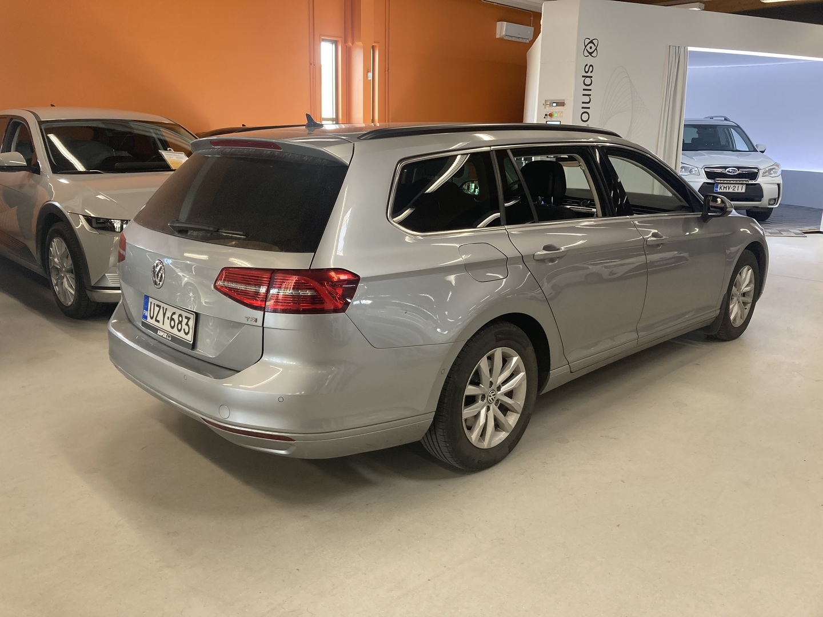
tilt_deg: -15.2
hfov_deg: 63.4
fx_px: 666
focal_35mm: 28
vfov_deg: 49.7
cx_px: 412
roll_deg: -1.9
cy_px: 308
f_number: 1.8
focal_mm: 3.99
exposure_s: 1/50
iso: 125
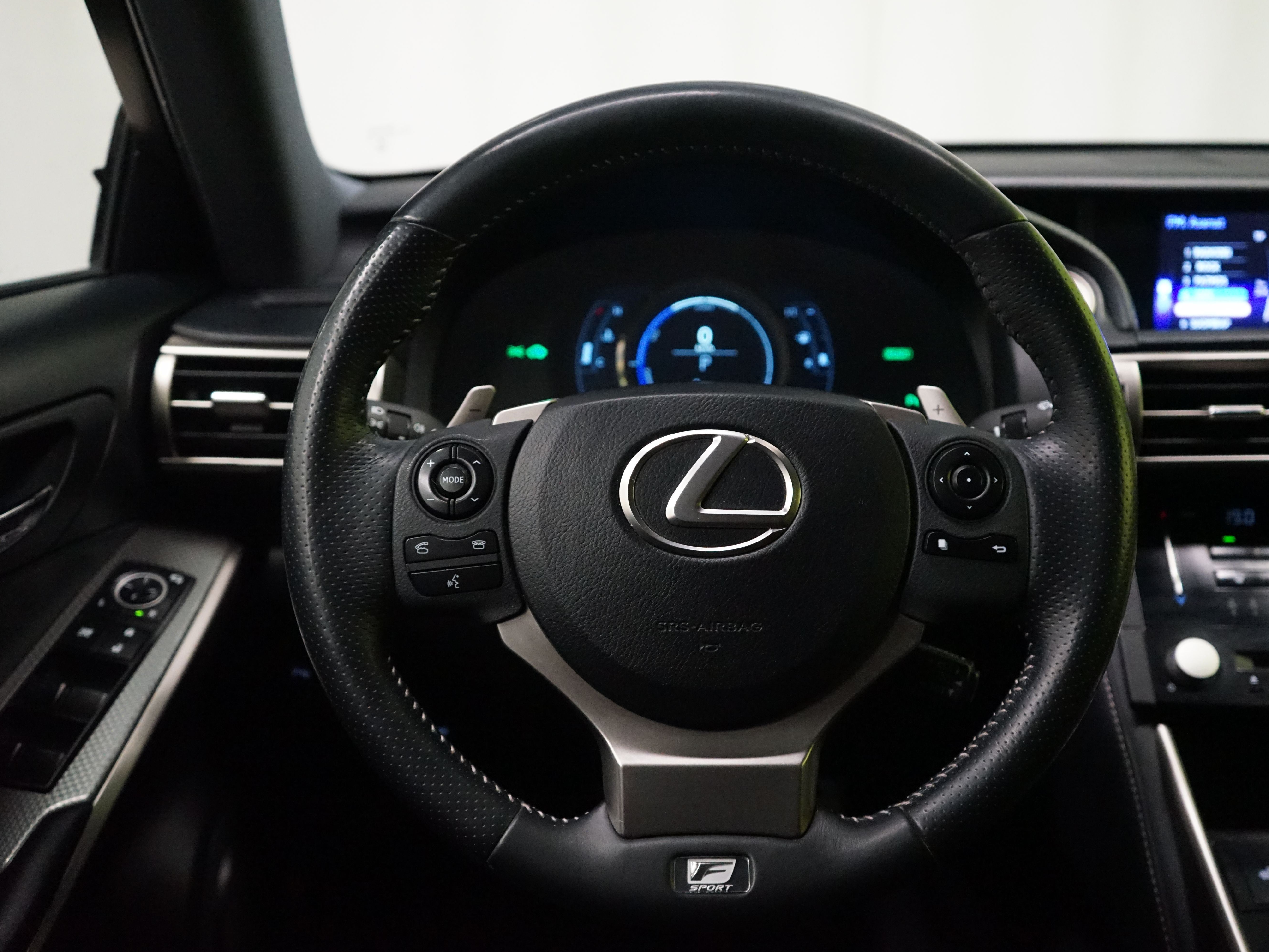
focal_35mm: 36
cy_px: 479
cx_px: 692
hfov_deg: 51.3
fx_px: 1320
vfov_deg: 39.7
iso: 6400
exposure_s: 1/80
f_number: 4
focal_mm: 33
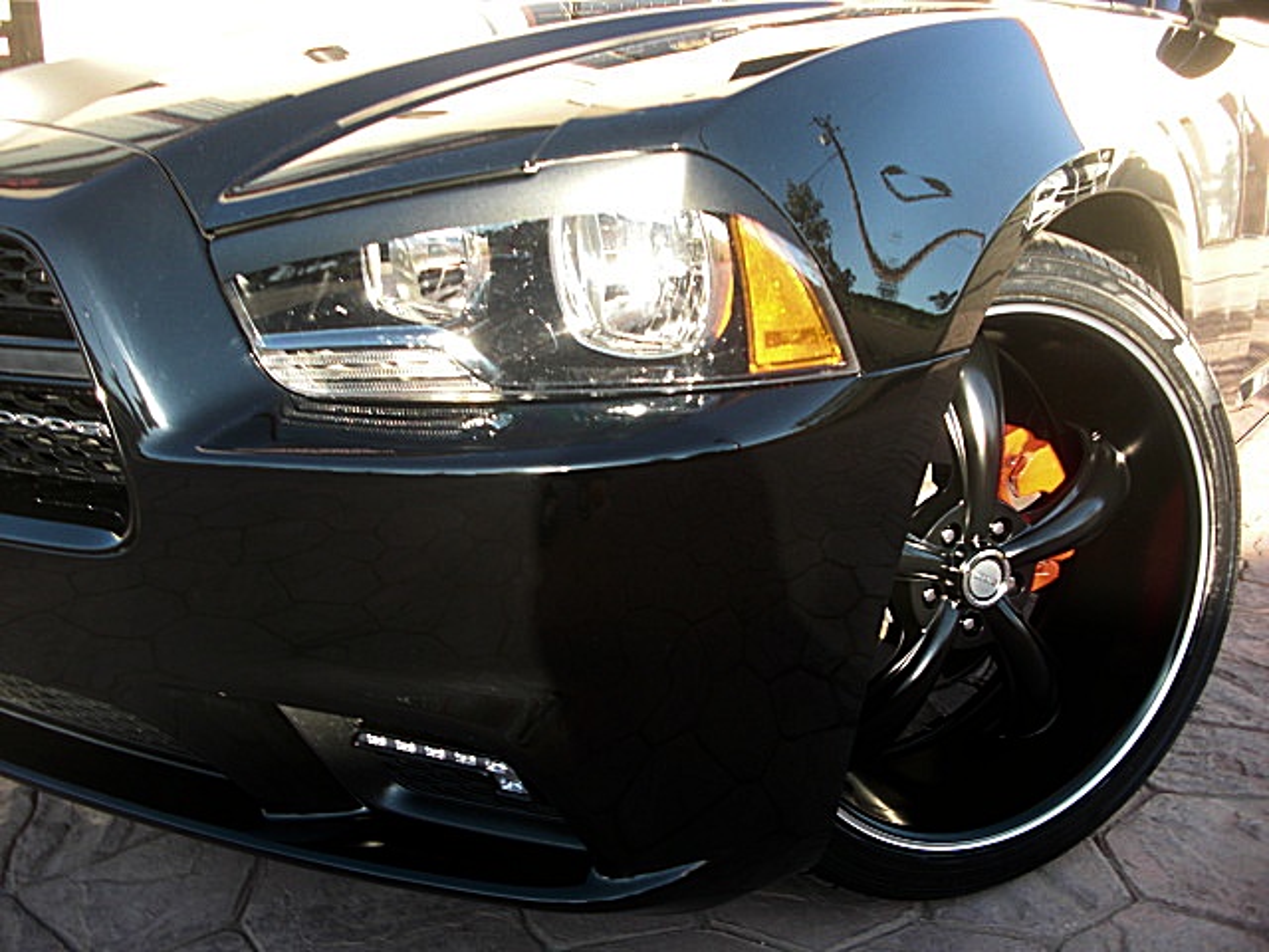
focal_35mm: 36
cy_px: 476
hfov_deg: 51.4
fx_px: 1320
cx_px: 634
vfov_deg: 39.7
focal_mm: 6.3
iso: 50
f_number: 2.8
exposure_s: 1/100
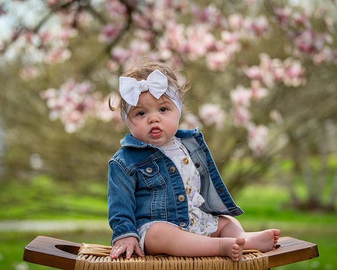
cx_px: 163
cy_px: 146
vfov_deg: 16.8
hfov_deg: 21.0
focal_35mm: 91
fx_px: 910
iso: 320
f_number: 2.8
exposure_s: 1/1600
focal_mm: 75
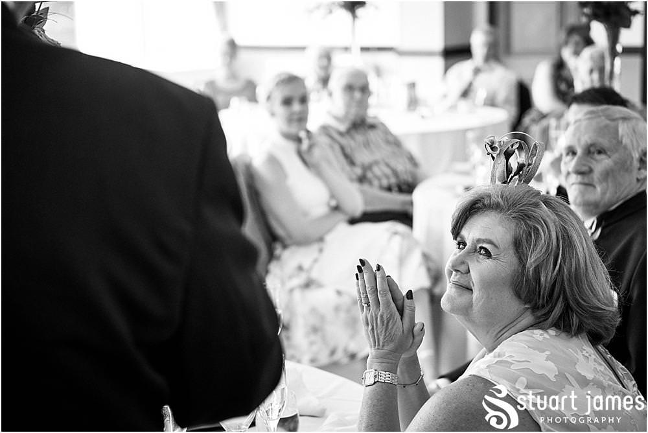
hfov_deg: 27.0
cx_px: 324
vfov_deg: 18.2
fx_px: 1351
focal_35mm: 75
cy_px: 216
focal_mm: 50
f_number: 2.5
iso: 1250
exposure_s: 1/320
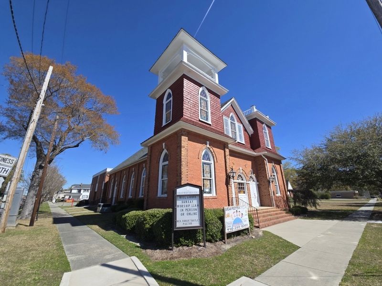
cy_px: 143
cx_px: 191
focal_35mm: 13
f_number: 2.2
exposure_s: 1/2497
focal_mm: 2.2
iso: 50
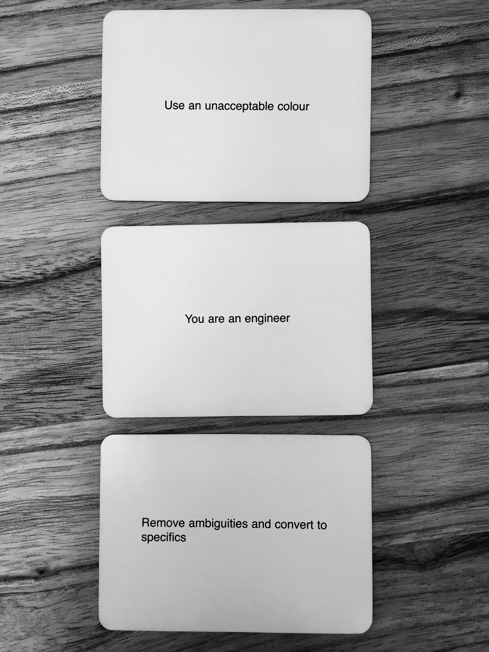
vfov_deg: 61.7
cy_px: 326
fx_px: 546
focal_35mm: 29
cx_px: 244
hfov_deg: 48.2
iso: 64
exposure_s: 1/30
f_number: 2.2
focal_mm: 4.15
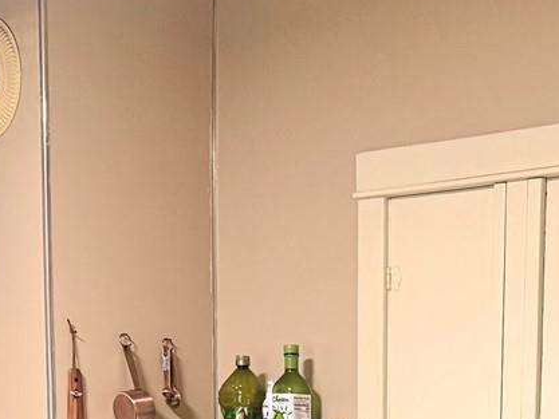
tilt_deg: -8.7
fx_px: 1486
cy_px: 675
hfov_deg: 20.8
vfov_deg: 14.7
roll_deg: -0.6
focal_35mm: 92
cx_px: 520
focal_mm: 6.76
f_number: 1.78
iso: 320
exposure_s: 1/60
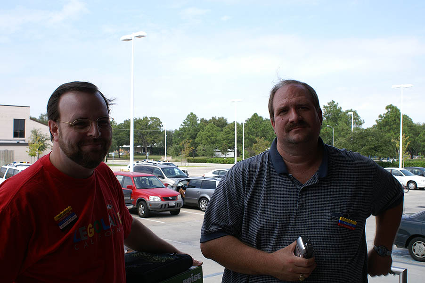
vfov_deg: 31.8
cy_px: 142
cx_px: 212
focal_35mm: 42
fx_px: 495
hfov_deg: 46.4
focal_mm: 28
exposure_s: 1/160
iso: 100
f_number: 8
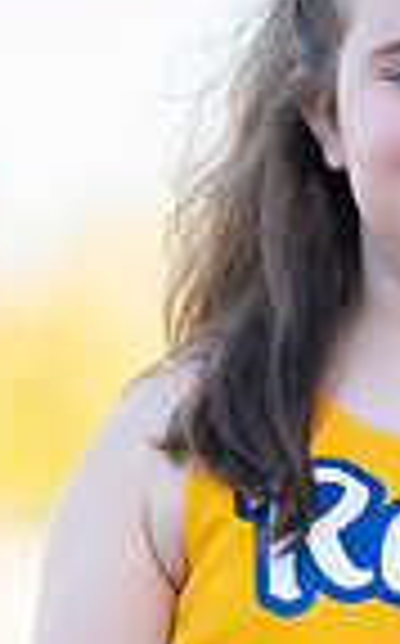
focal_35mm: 694
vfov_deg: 3.0
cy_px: 644
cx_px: 521
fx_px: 12141
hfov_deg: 1.9
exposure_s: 1/400
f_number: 2.8
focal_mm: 155
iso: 125
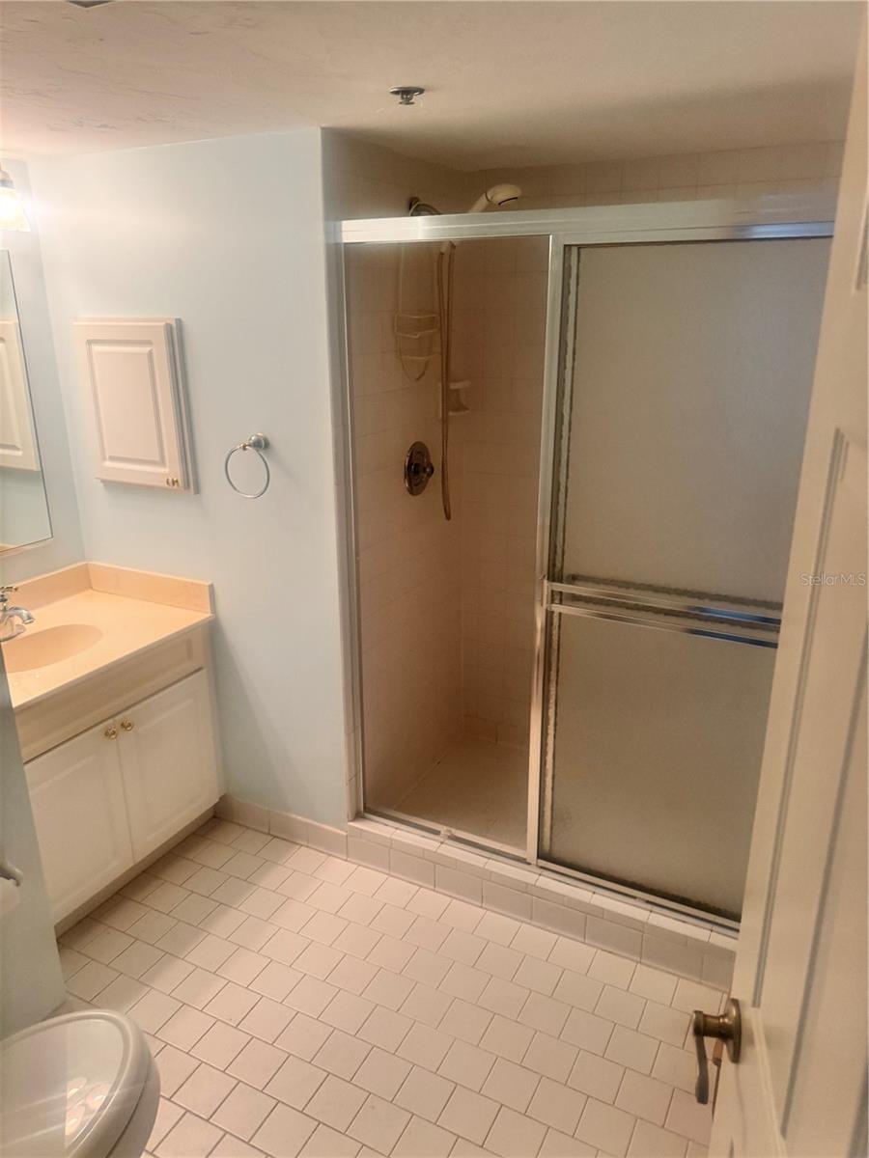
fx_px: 803
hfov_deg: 56.8
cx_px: 434
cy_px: 579
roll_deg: +0.4
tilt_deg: -19.2
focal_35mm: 24
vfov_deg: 71.6
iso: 320
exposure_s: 1/60
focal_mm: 6.76
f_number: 1.78
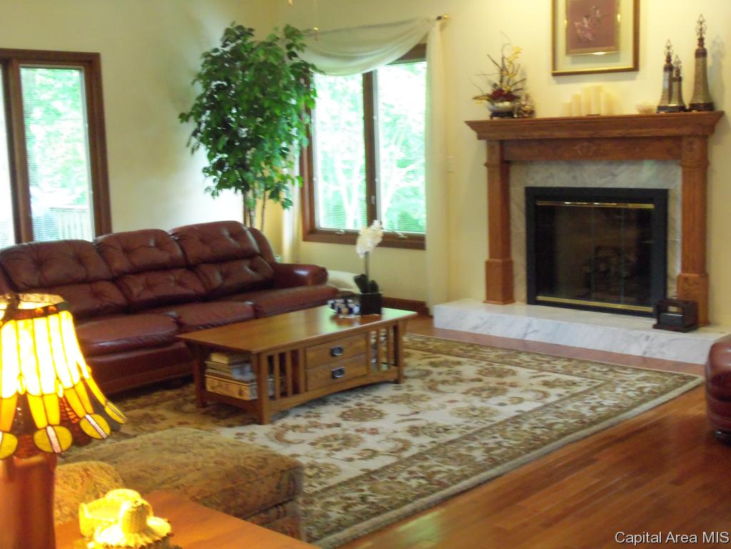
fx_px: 1014
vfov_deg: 30.3
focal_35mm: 48
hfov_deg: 39.7
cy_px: 274
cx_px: 366
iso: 400
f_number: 3.9
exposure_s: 1/15
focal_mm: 8.7
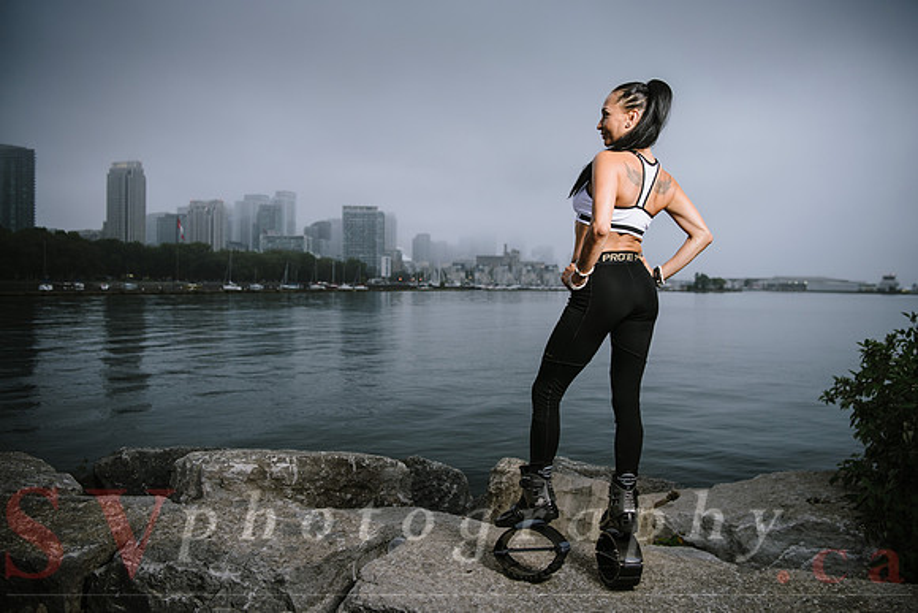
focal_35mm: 32
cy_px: 307
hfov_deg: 59.3
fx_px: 807
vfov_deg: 41.6
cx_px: 464
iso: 200
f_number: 3.2
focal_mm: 31
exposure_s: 1/60
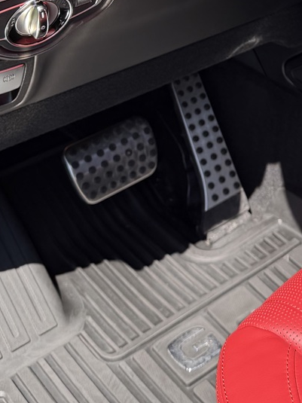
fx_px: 919
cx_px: 333
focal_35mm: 79
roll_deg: +0.8
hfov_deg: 18.0
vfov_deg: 22.9
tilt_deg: -24.6
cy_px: -67
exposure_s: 1/888
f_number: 1.78
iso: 80
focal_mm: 6.76
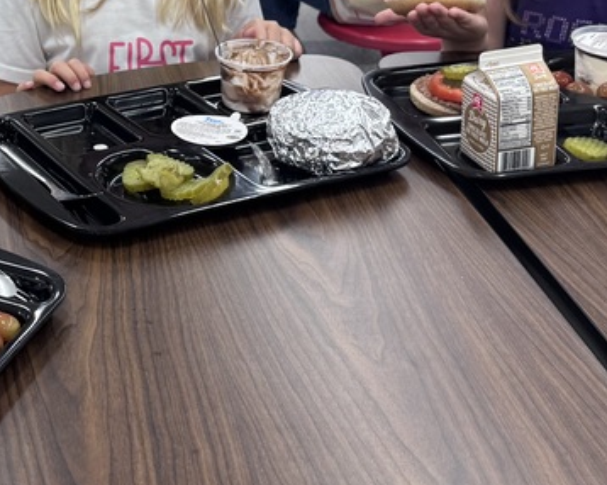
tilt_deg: -22.5
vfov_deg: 22.5
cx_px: 14
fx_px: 1203
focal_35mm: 67
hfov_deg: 26.9
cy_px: 90
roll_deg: +1.7
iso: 160
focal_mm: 6.76
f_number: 1.78
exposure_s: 1/121
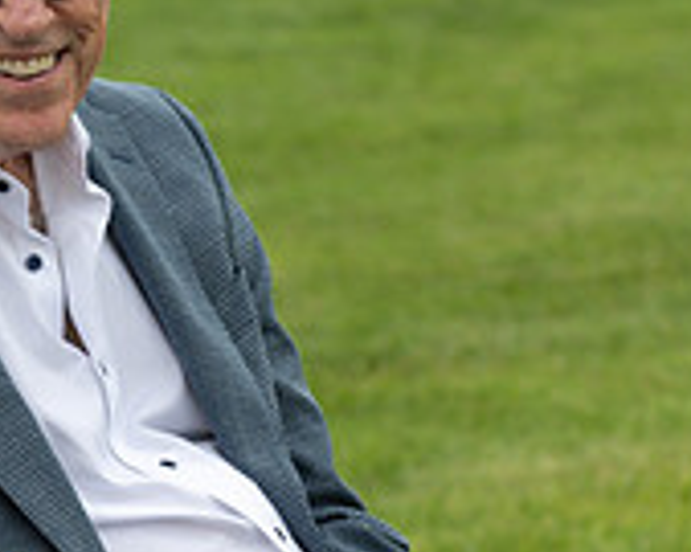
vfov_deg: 3.3
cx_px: -293
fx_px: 9504
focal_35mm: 465
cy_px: 613
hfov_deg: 4.1
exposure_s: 1/250
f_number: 8
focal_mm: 135
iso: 140
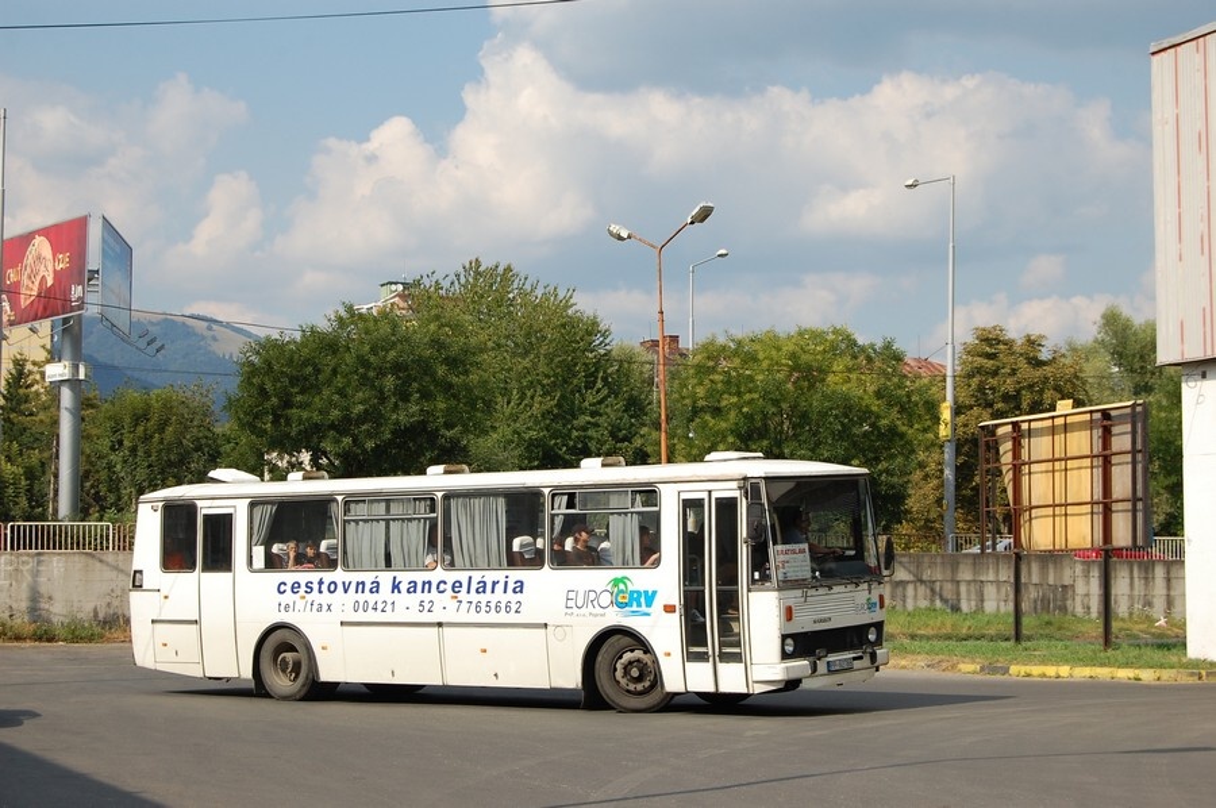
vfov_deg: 19.7
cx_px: 608
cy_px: 404
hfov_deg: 29.3
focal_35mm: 69
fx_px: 2328
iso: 200
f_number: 10
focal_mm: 46
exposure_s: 1/320
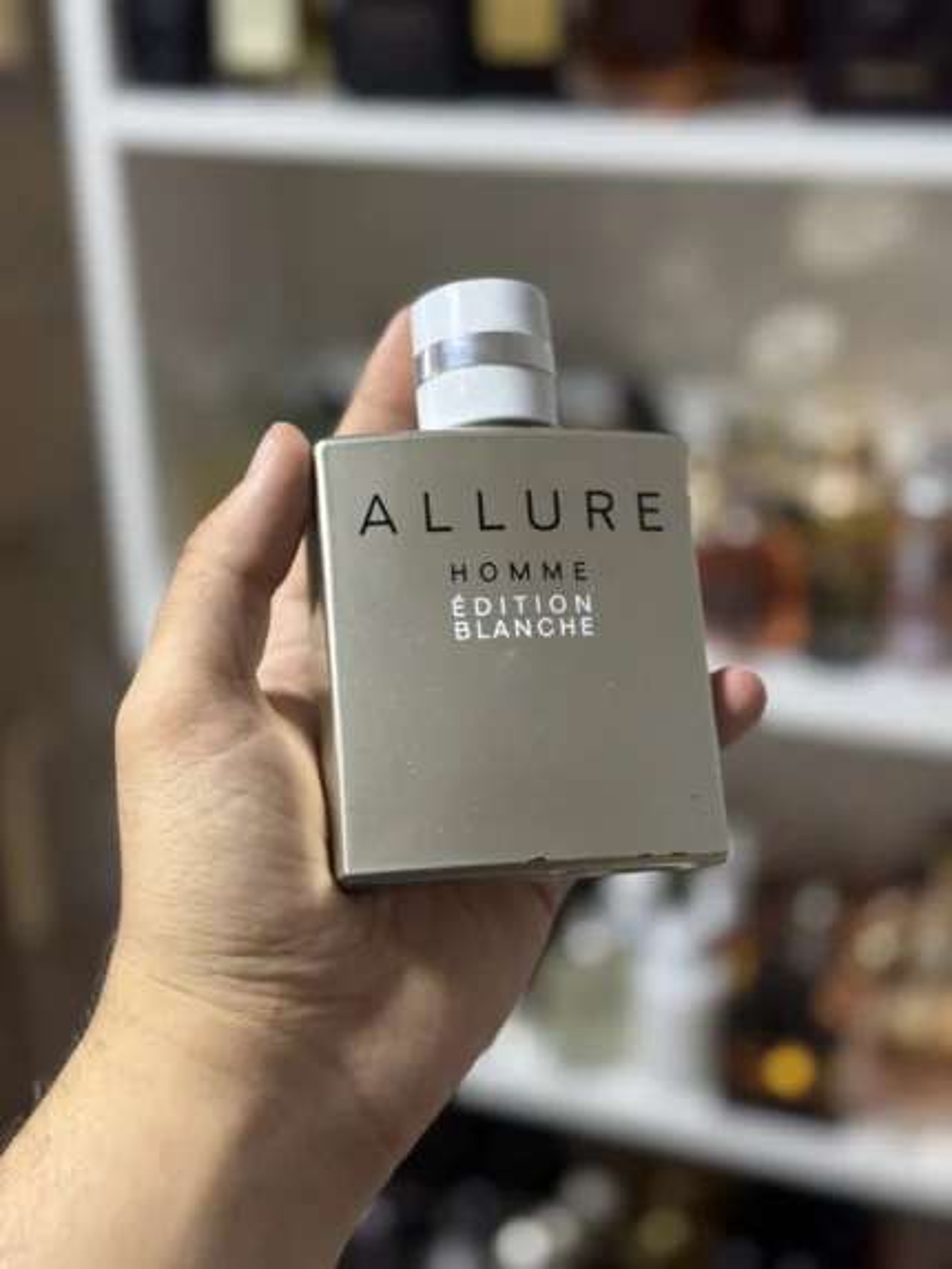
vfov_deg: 39.6
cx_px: 476
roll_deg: +0.5
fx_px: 1759
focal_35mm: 48
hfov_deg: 30.3
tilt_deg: -23.8
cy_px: 634
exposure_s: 1/50
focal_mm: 6.76
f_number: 1.78
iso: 160
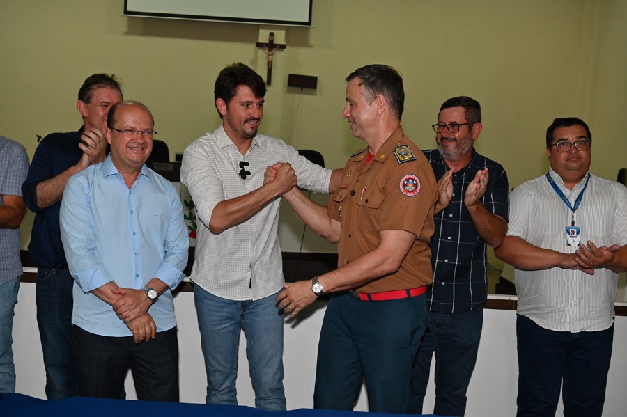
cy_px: 208
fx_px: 661
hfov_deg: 50.7
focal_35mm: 38
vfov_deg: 35.0
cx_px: 314
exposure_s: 1/200
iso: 1250
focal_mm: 38
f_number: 4.5
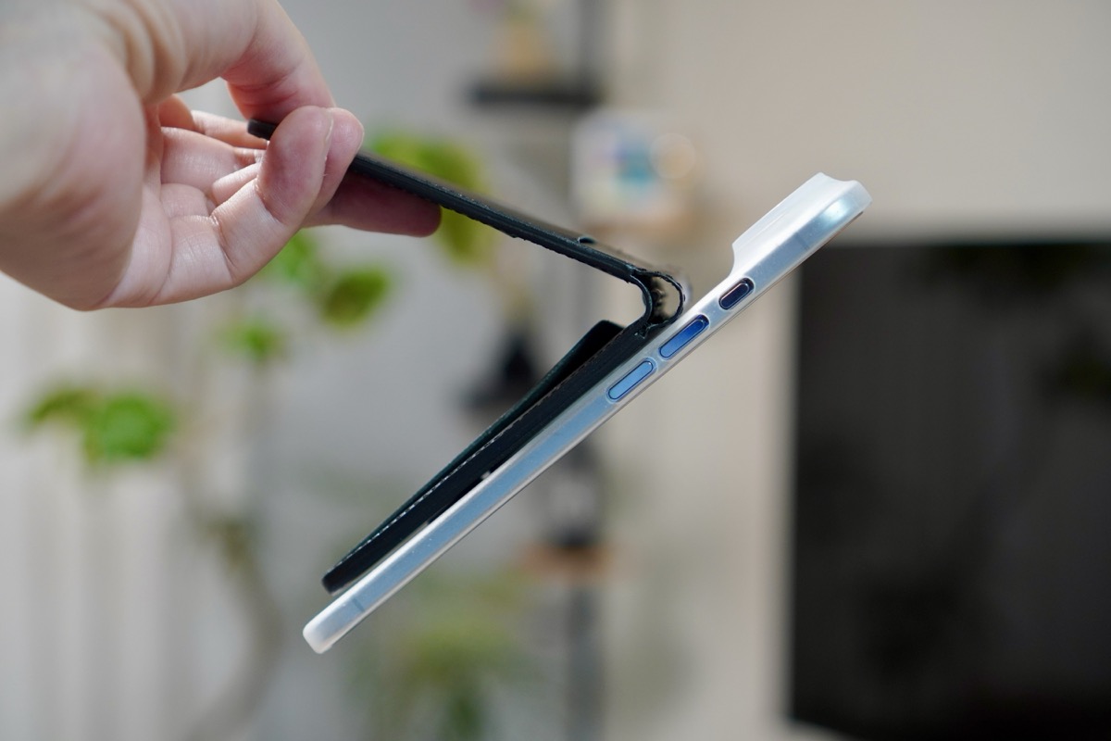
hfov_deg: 37.9
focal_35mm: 52
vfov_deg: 25.8
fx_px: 1620
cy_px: 370
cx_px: 556
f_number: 2.8
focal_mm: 35
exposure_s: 1/60
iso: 500
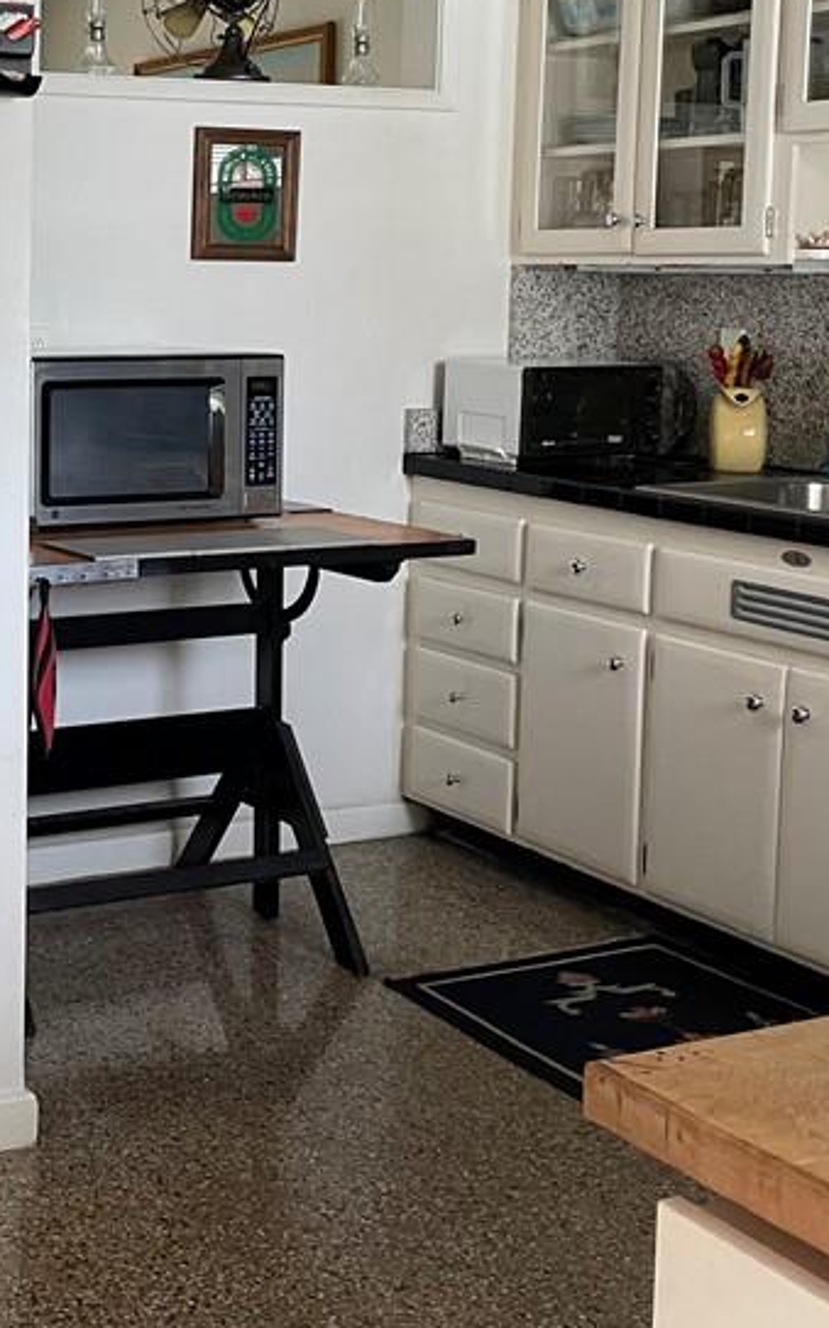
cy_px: 435
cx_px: -49
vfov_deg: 38.4
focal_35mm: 52
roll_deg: -0.2
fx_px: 1881
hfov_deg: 23.5
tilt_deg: -4.8
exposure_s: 1/66
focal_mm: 4.2
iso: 125
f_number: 1.6
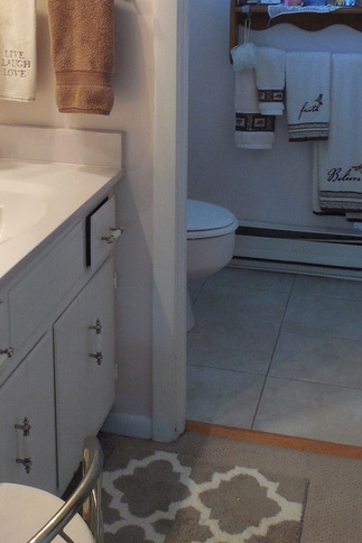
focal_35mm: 58
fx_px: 874
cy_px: 123
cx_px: 121
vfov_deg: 33.6
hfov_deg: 23.3
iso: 250
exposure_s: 1/30
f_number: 3.3
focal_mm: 4.5
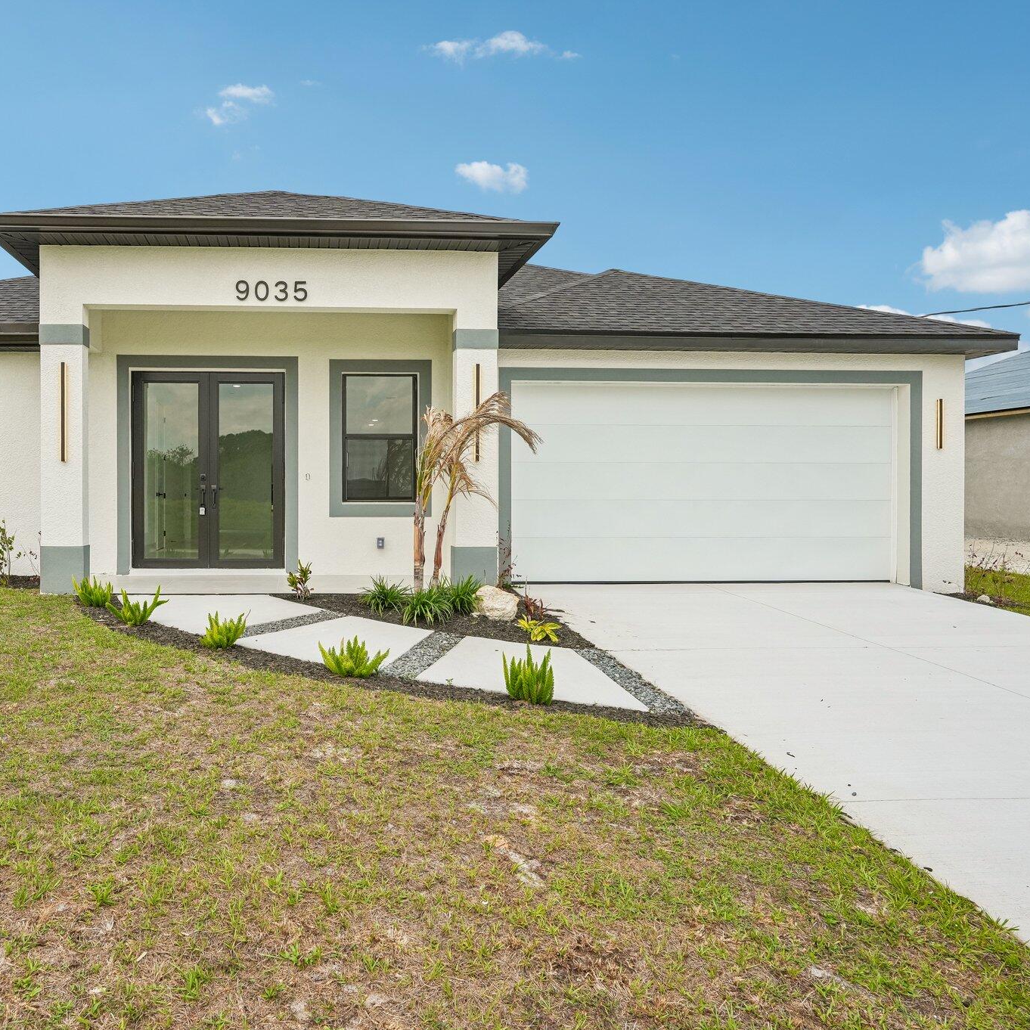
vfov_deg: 67.3
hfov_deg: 65.3
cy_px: 515
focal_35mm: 23
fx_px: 774
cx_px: 337
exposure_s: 1/1000
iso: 400
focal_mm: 18
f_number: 8
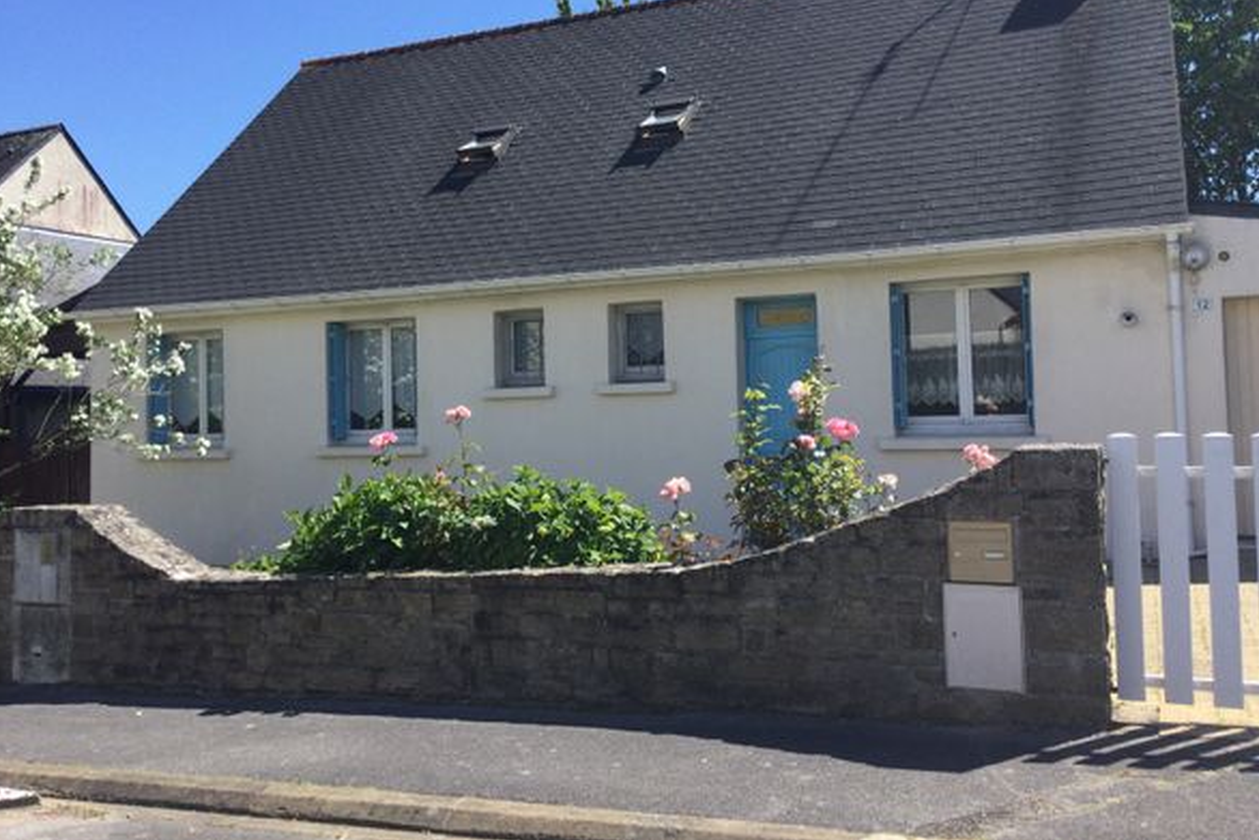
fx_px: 1154
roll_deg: +0.4
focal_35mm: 33
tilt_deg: +1.5
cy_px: 359
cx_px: 634
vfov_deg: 39.9
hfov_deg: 57.2
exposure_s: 1/916
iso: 25
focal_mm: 3.3
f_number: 2.4
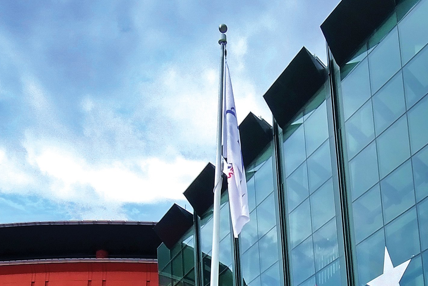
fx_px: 726
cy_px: 333
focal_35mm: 61
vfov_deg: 20.9
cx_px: 296
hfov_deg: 32.5
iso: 250
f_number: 5.6
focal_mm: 14
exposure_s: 1/200
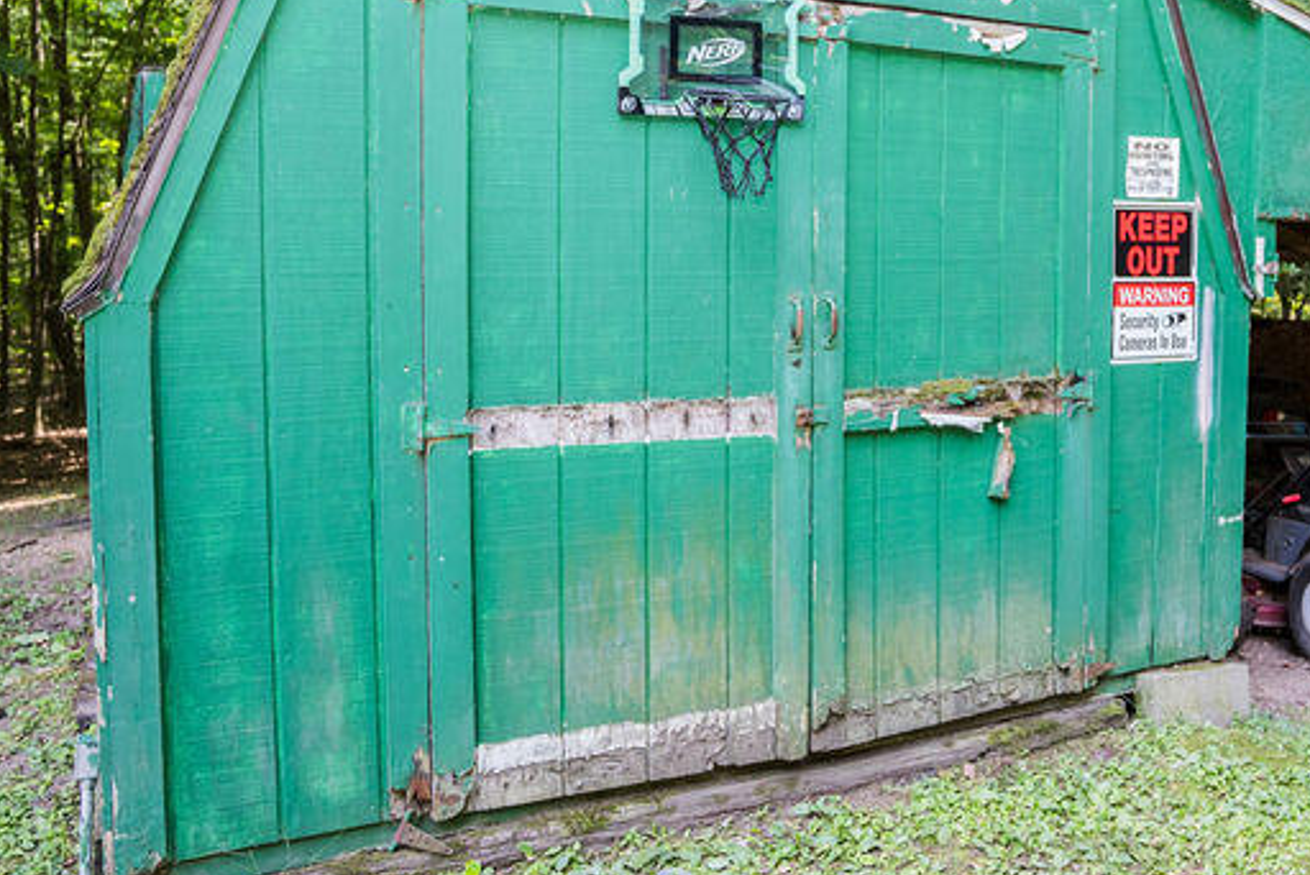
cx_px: 916
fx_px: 1311
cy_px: 329
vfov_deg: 36.7
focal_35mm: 36
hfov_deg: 51.7
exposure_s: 1/160
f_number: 2.8
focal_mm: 18
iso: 640
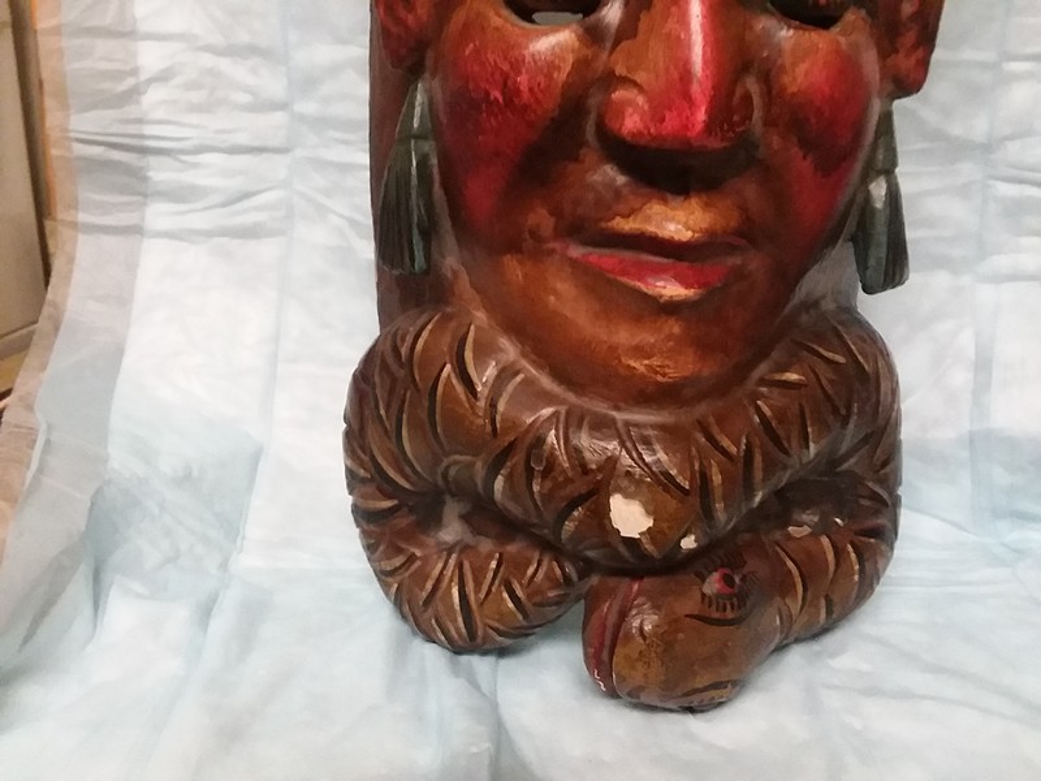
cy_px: 390
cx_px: 520
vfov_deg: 48.2
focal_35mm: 29
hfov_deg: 61.7
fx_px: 872
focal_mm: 2.47
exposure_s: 1/17
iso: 400
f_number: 1.9
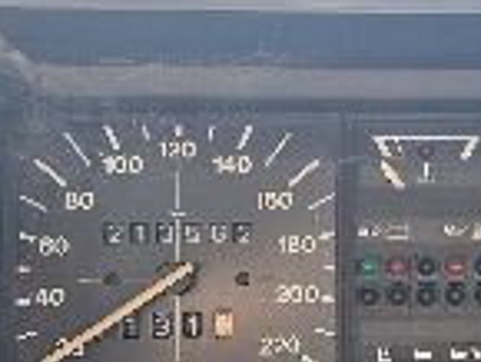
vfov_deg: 22.2
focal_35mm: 66
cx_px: 418
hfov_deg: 28.4
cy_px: 249
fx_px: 918
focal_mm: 5.4
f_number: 1.8
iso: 320
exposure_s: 1/359
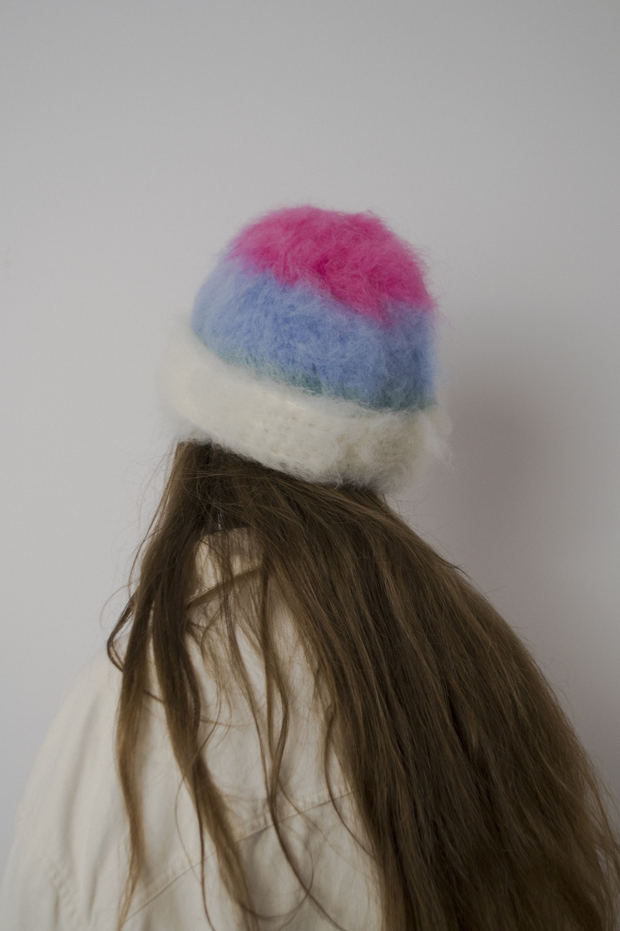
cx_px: 310
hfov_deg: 28.1
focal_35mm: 48
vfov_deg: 41.1
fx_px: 1240
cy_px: 466
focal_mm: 32
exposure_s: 1/40
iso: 140
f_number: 4.8
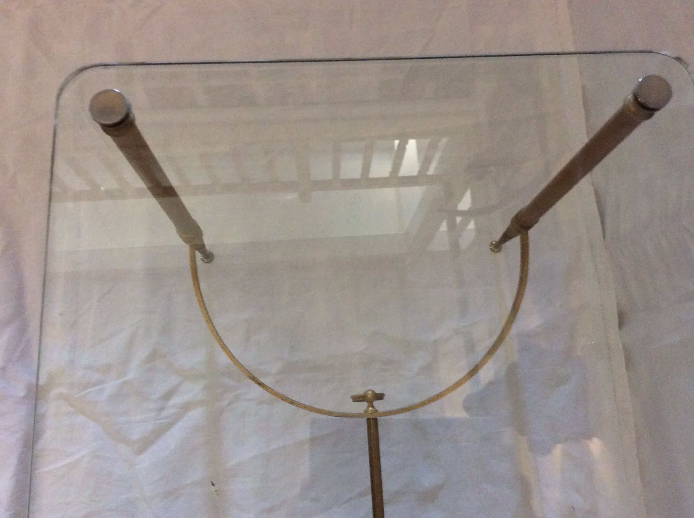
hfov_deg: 56.9
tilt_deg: -75.8
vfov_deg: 44.1
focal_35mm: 32
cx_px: 347
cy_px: 259
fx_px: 641
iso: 250
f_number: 2.4
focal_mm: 3.3
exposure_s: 1/20
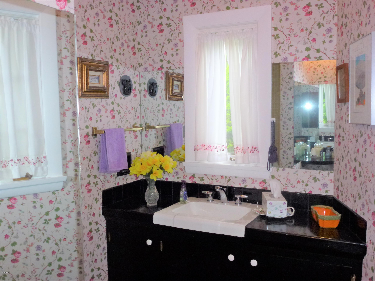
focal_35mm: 33
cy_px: 140
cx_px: 188
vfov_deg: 42.9
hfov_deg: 55.4
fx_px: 357
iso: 250
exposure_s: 1/60
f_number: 3.6
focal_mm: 5.9
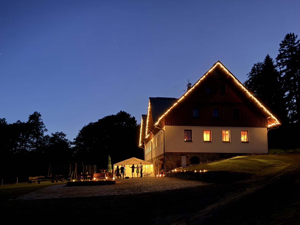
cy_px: 112
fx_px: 208
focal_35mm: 24
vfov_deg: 56.8
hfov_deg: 71.6
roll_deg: -2.0
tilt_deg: +7.0
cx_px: 150
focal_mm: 6.76
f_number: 1.78
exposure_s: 1/2
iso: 4000
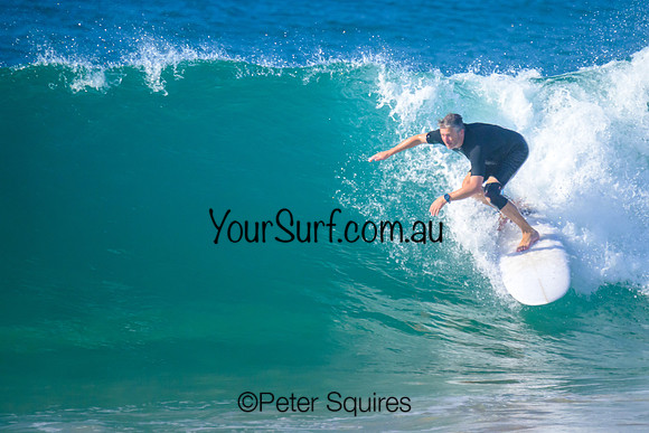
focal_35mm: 763
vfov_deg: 1.8
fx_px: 13764
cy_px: 138
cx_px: 376
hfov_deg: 2.7
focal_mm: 560
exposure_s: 1/2000
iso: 2000
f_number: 8
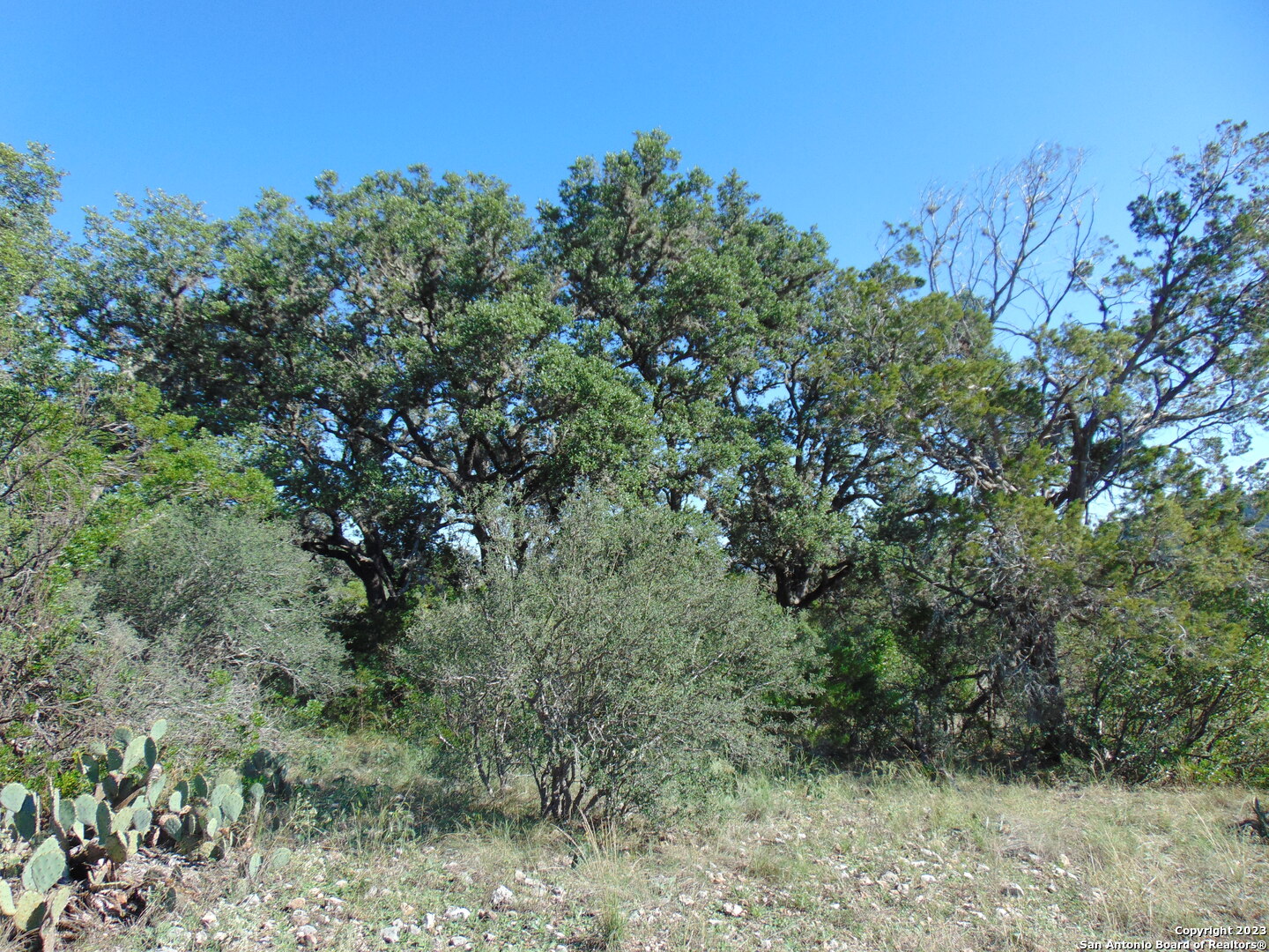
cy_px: 476
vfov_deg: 54.9
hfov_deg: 69.4
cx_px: 634
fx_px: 916
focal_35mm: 25
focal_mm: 4.5
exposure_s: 1/500
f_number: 3
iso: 80
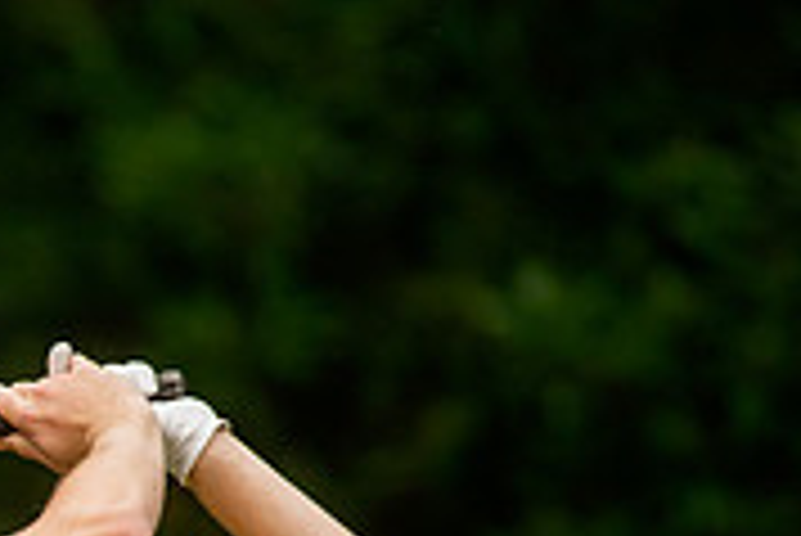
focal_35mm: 978
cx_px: -378
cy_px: 867
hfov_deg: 2.1
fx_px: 21778
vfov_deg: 1.4
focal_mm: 300
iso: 640
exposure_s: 1/1250
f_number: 4
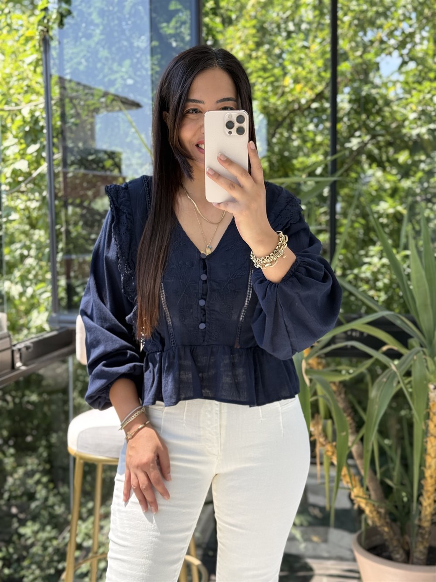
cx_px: 218
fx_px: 806
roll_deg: +0.7
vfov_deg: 39.7
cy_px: 291
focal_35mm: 48
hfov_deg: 30.3
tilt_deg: -18.9
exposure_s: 1/331
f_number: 1.78
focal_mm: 6.76
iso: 64
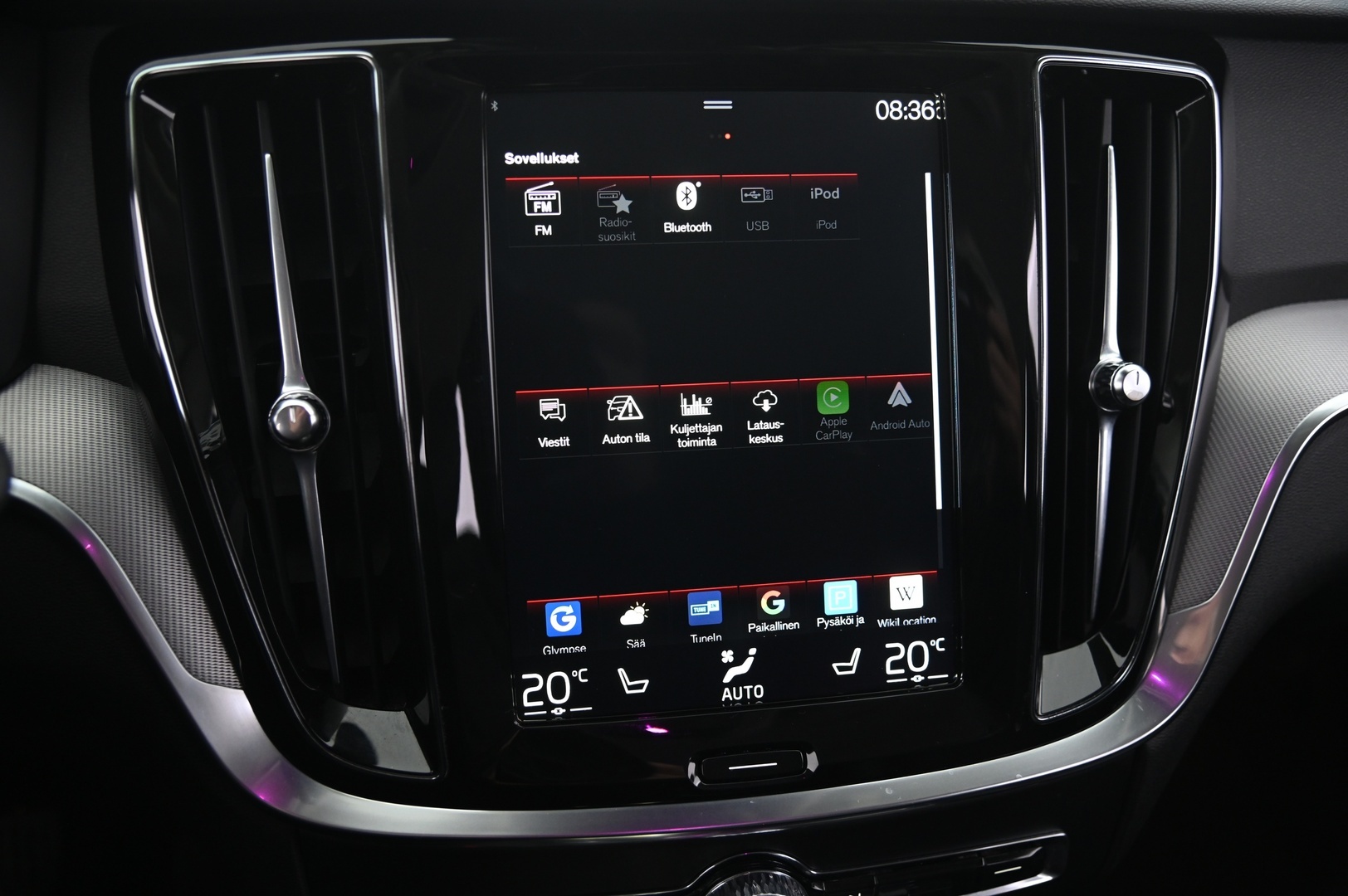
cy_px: 448
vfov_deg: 41.1
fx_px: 1197
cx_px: 674
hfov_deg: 58.8
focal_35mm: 32
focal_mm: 32
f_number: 4
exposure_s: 1/15
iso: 2000
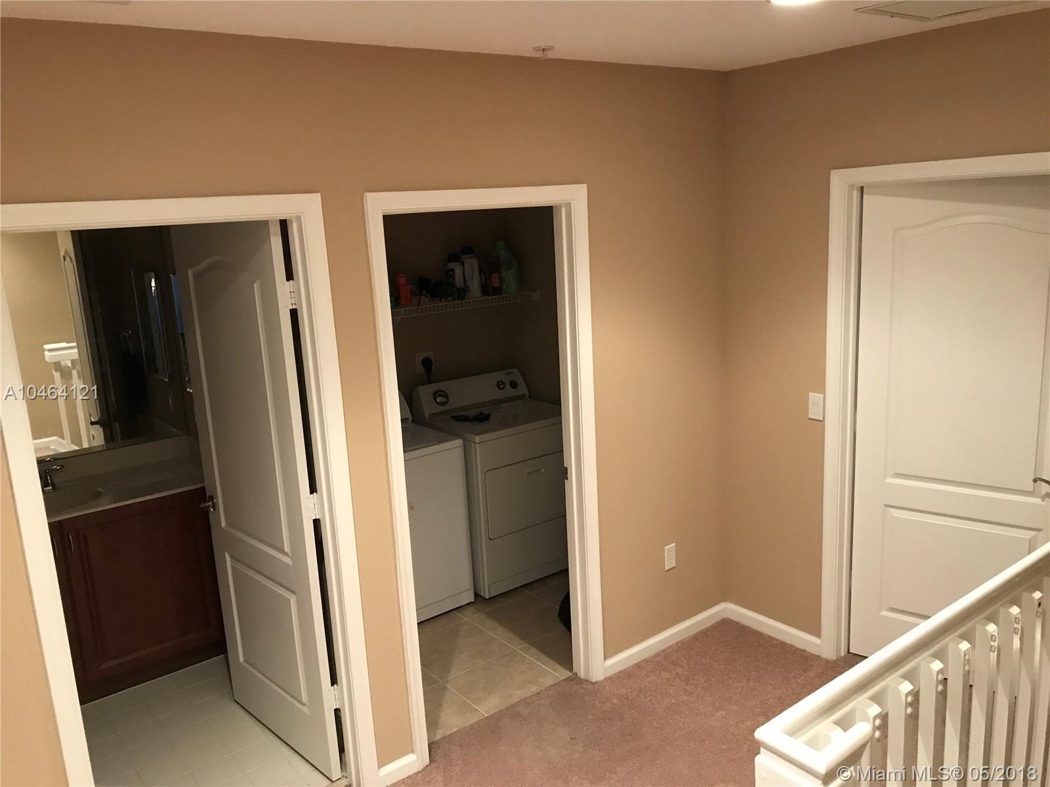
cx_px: 525
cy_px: 394
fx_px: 849
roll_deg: +1.6
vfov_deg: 49.7
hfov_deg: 63.4
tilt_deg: -12.4
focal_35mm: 28
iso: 100
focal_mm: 3.99
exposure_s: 1/15
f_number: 1.8
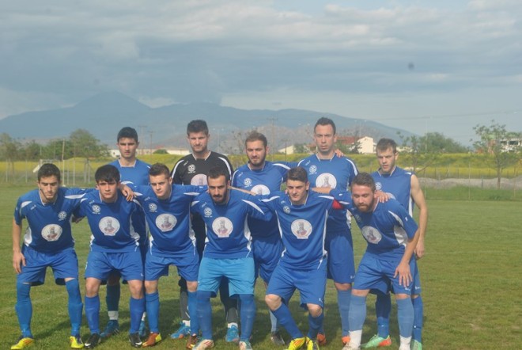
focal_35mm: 69
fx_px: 1002
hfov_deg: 29.2
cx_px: 261
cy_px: 175
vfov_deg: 19.8
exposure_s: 1/250
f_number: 8
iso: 100
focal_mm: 46
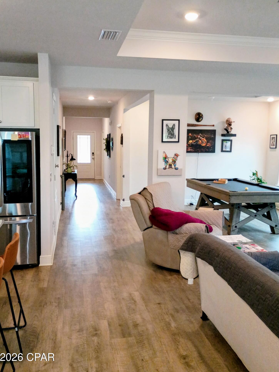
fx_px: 322
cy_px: 182
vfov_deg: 60.0
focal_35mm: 30
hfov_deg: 46.8
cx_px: 135
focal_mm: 4.27
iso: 893
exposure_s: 1/60
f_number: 1.8
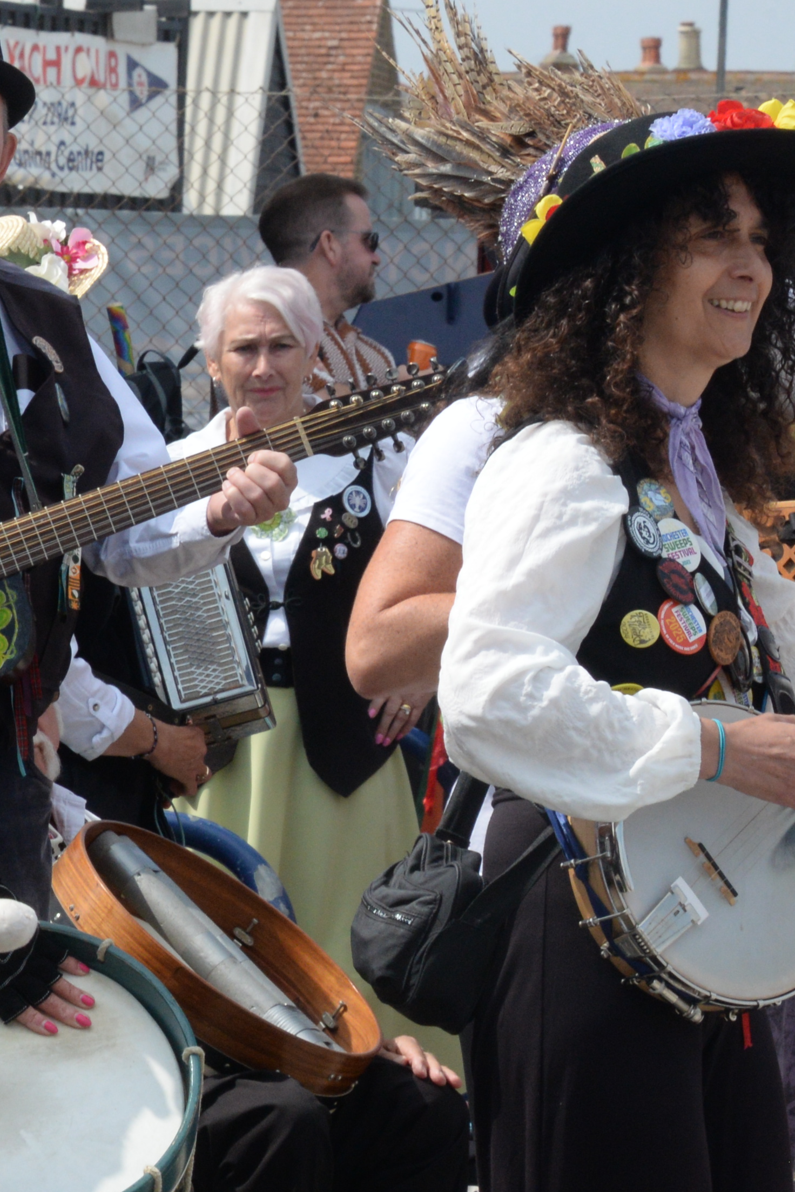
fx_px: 8579
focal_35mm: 259
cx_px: -246
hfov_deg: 5.3
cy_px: 608
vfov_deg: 8.0
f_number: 16
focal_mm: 95
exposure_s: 1/640
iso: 1250
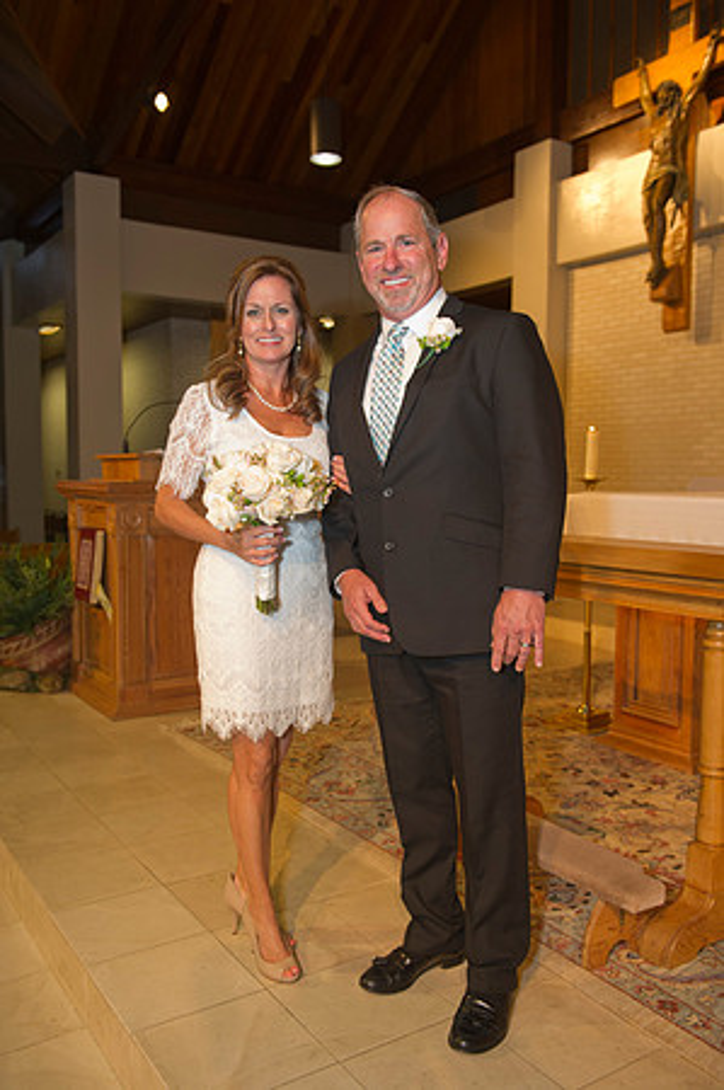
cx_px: 362
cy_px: 545
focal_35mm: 32
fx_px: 967
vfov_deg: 58.8
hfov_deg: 41.0
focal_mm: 32
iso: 1250
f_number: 4
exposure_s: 1/100
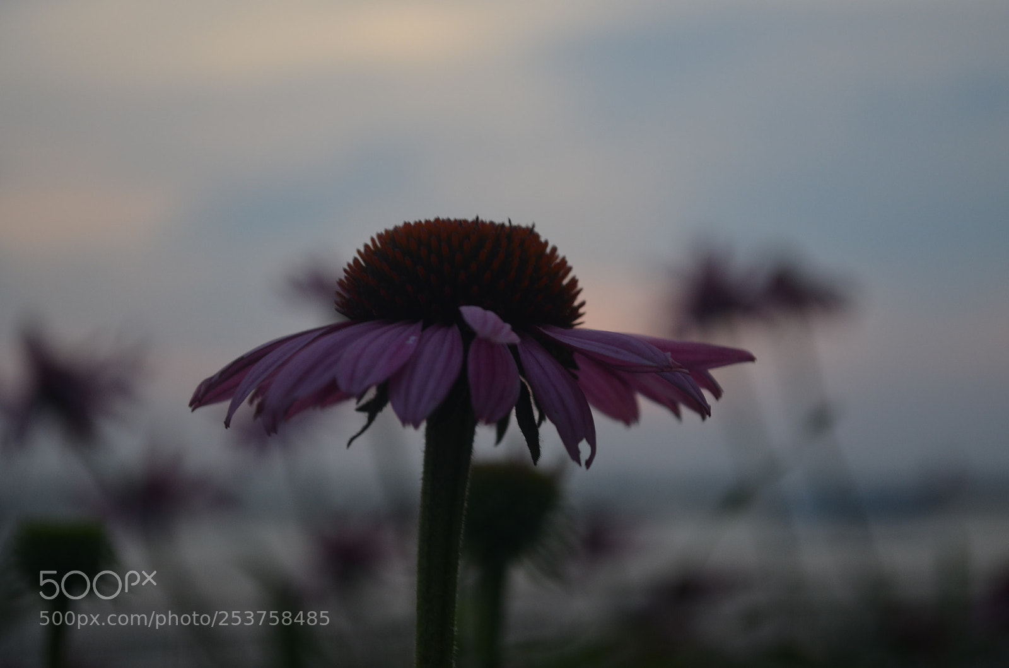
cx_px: 504
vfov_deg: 16.5
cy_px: 334
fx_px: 2307
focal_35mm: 82
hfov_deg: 24.7
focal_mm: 55
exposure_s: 1/125
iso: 280
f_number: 5.6
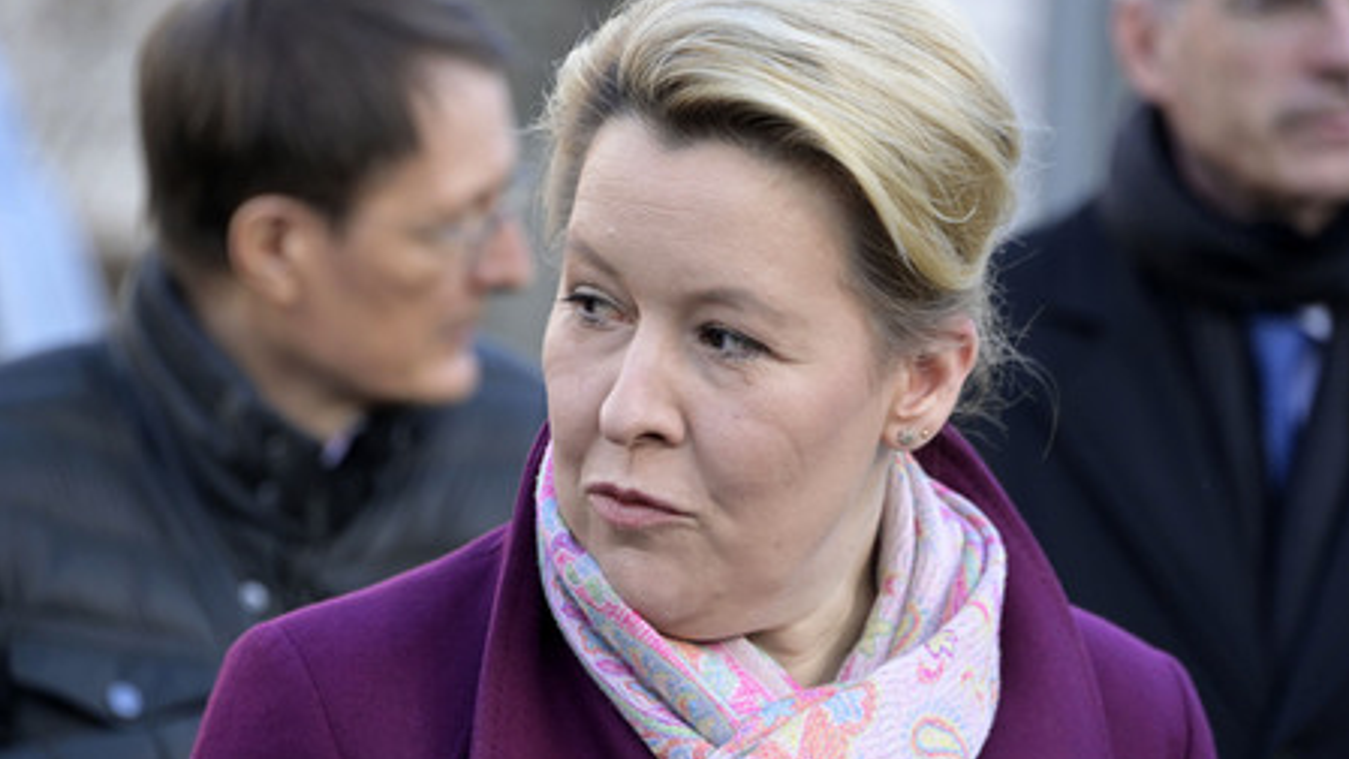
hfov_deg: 6.8
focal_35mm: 316
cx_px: 676
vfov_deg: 3.8
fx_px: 11303
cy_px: 434
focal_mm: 300
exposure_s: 1/640
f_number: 6.3
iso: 4000
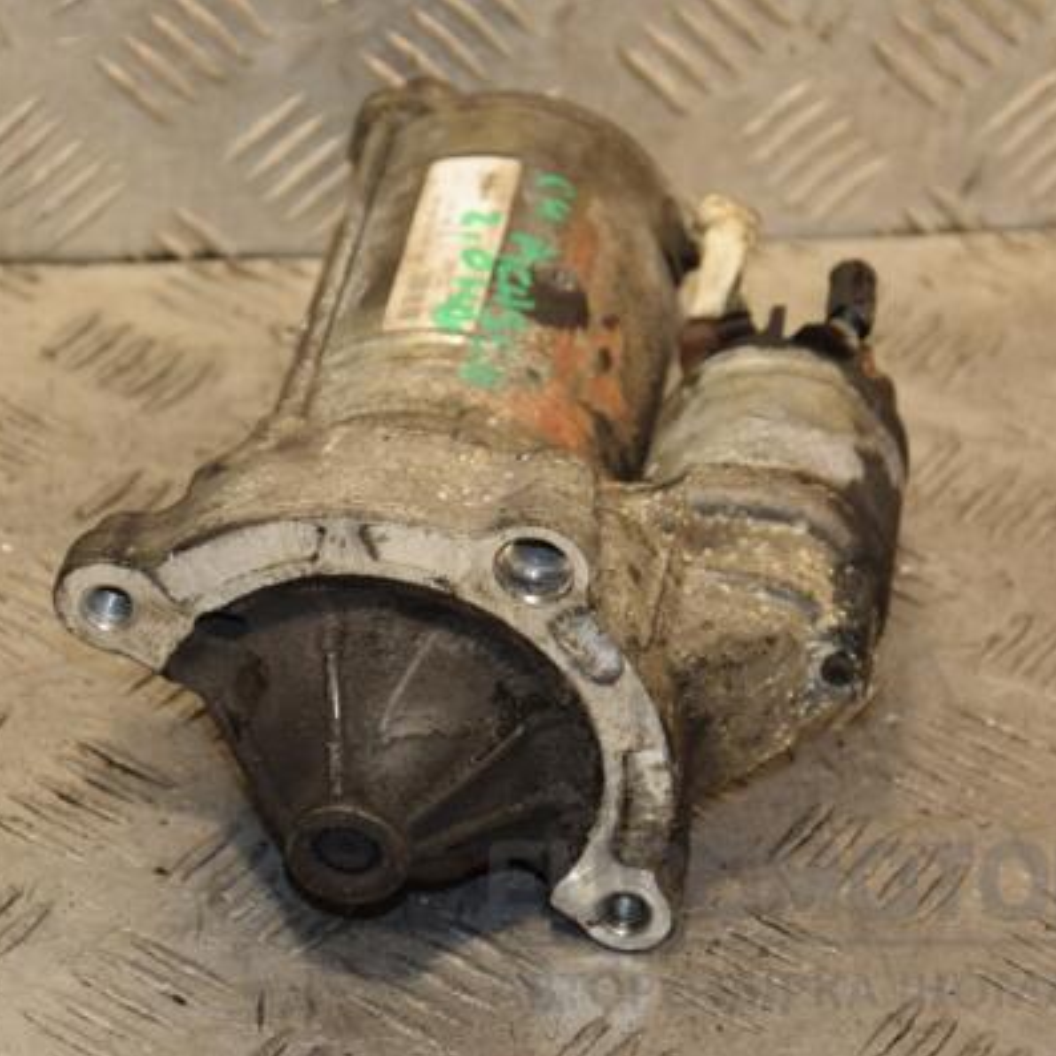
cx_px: 439
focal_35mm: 154
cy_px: 527
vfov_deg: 11.3
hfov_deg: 11.3
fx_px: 5315
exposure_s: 1/160
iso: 800
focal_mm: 80
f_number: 5.3
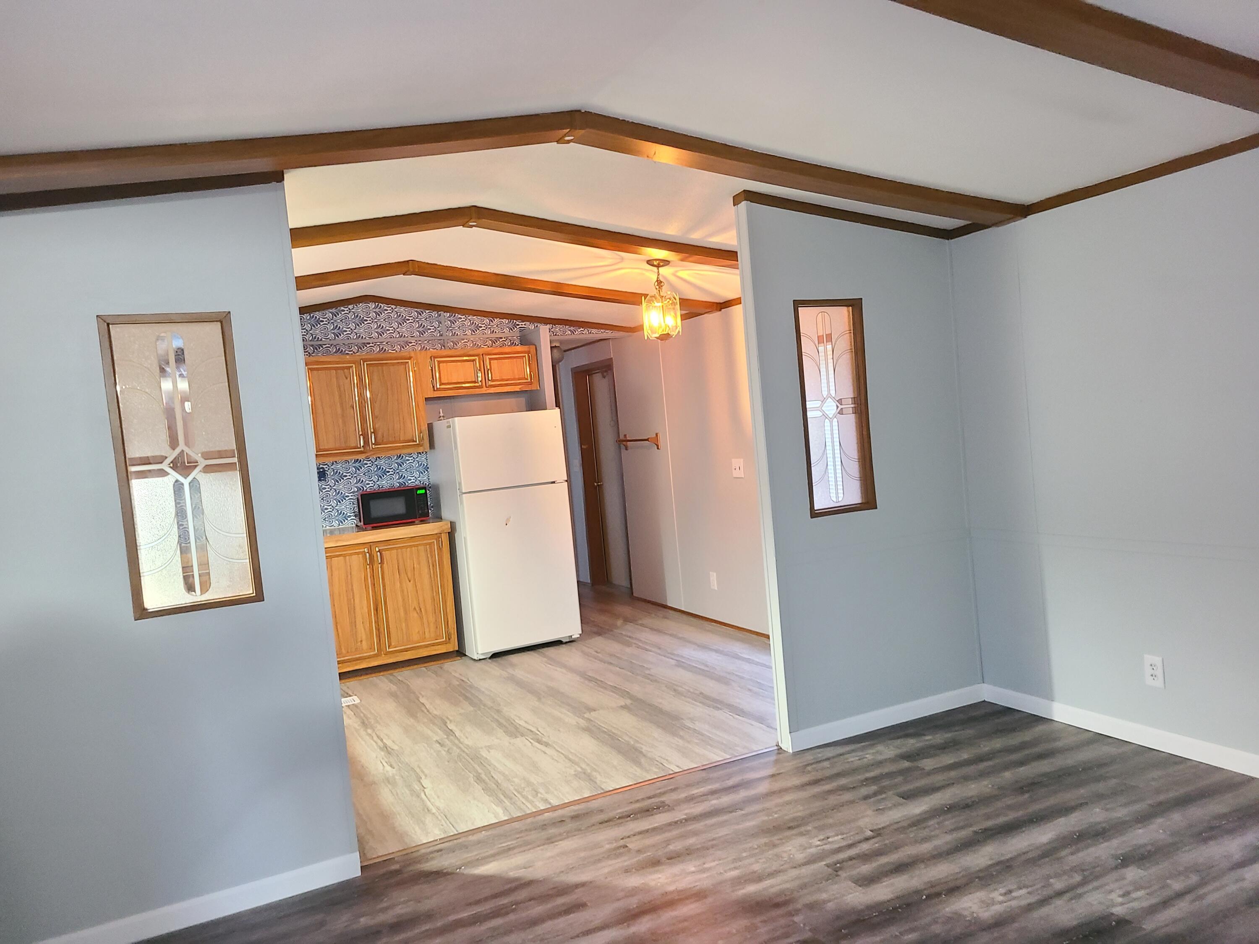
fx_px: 946
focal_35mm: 26
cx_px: 630
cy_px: 472
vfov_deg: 53.1
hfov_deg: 67.3
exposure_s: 1/13
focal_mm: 5.4
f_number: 1.8
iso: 1250
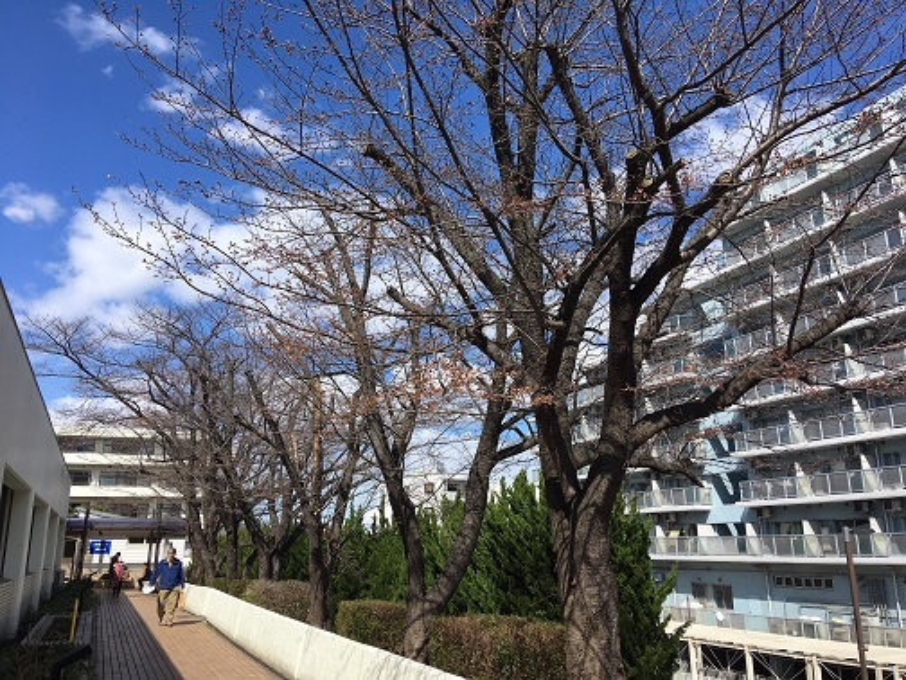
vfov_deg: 48.2
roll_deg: -0.9
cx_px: 453
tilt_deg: +15.5
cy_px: 340
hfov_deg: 61.7
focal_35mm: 29
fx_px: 759
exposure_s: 1/1637
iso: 25
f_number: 2.2
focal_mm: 4.15
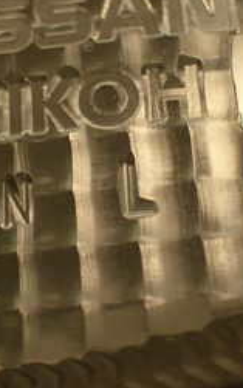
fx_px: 858
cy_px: 131
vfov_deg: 25.4
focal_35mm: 81
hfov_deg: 16.1
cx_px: 110
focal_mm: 5.79
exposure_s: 1/60
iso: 100
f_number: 2.4
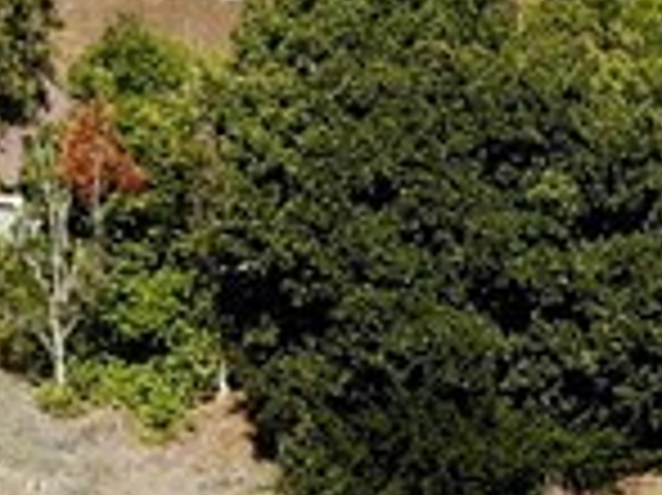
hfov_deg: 11.2
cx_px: 1103
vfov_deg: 7.8
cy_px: 1411
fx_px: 3191
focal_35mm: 167
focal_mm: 4.5
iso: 102
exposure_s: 1/532
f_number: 2.8
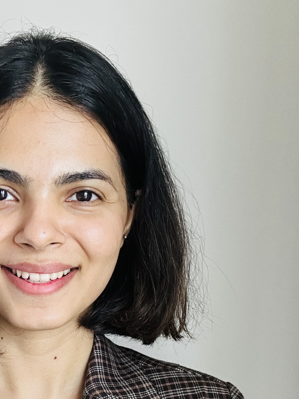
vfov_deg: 34.5
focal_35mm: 53
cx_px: 49
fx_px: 610
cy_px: 346
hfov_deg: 26.9
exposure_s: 1/60
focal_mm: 2.69
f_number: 1.9
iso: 200
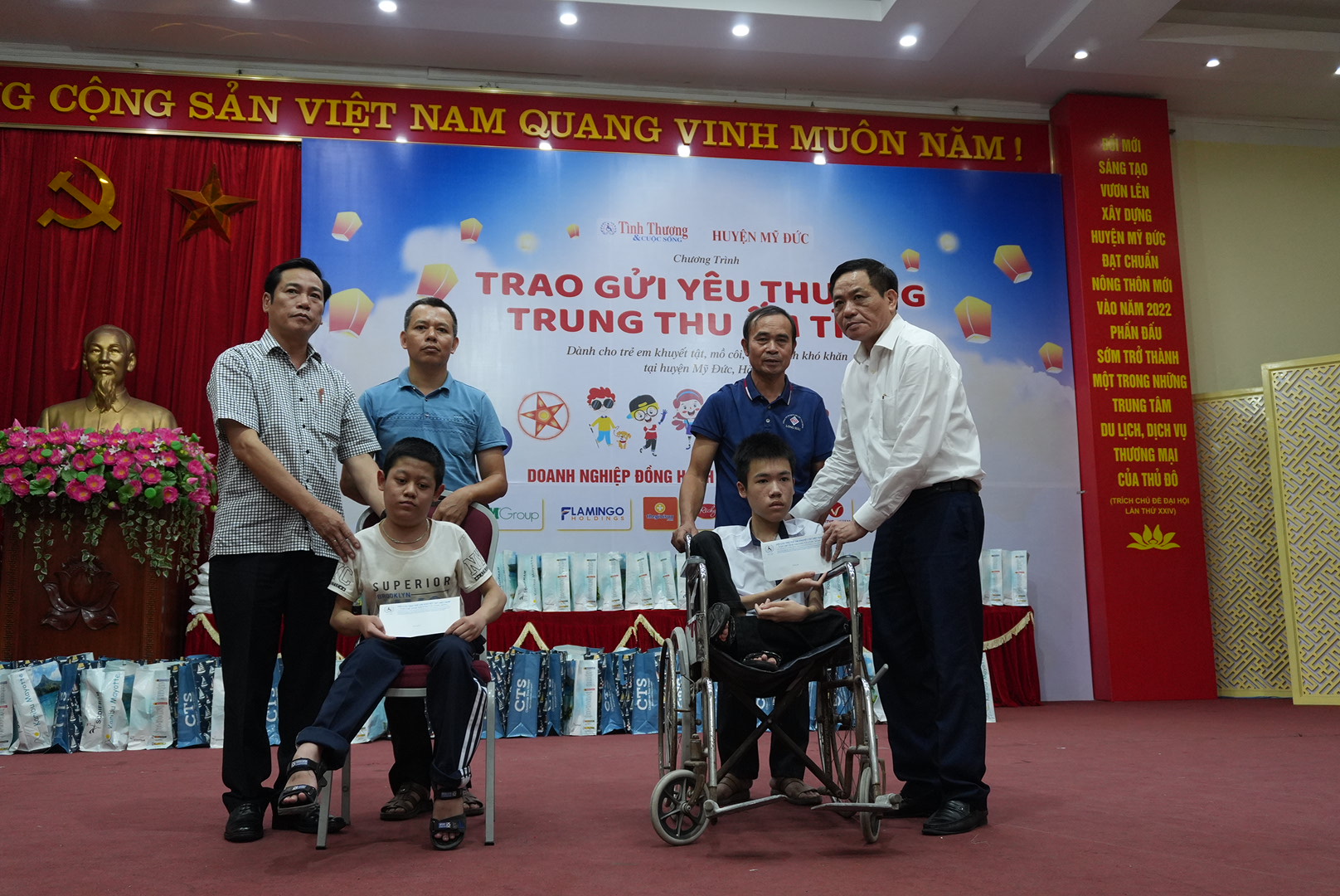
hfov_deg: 55.1
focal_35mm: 34
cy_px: 448
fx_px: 1285
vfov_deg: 38.4
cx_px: 670
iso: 1250
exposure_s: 1/160
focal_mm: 23
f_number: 4
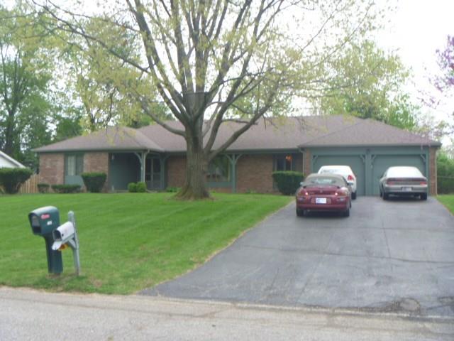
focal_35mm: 41
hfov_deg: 45.8
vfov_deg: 35.1
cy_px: 170
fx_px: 538
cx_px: 227
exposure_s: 1/80
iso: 100
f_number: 3.6
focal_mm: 7.2
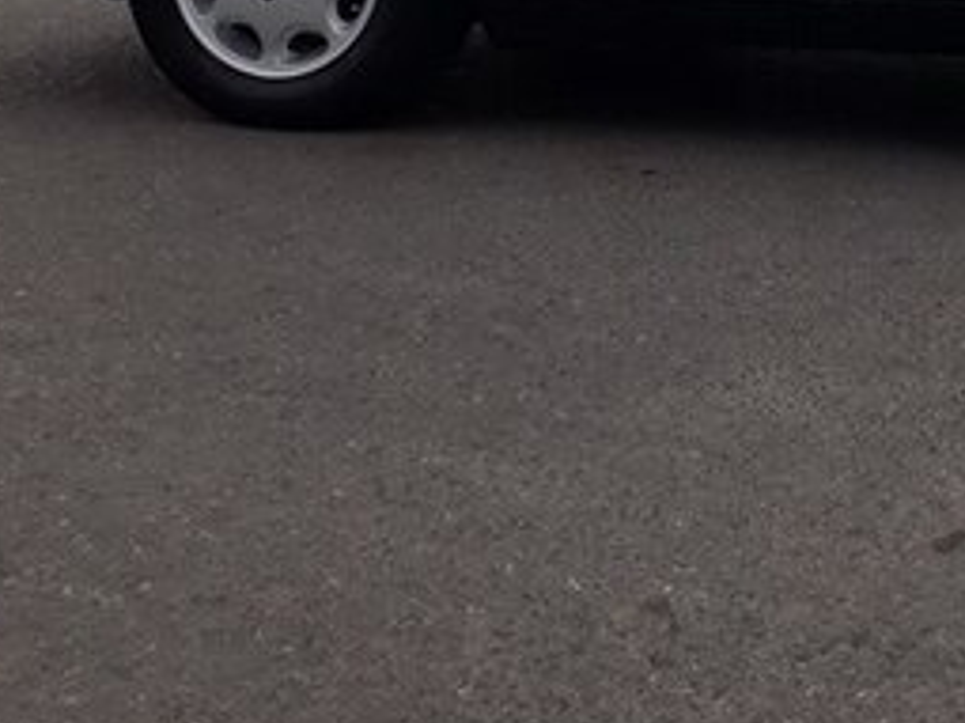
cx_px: 1071
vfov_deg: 19.8
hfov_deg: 25.7
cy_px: -134
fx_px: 1950
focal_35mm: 70
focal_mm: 3.6
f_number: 1.9
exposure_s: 1/1689
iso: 40
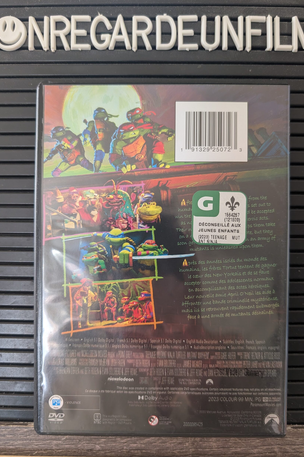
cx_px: 162
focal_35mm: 26
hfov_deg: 49.5
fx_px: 329
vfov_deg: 69.4
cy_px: 222
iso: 164
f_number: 1.68
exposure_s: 1/89.2
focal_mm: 6.9
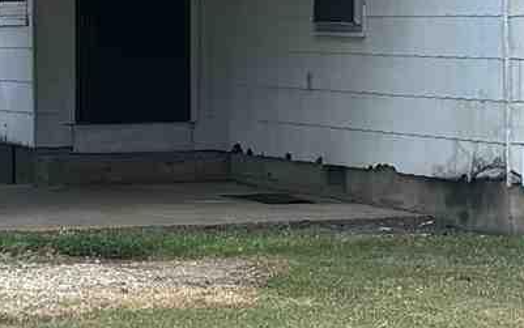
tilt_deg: +0.3
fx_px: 3014
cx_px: 247
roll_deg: -0.1
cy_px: -47
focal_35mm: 211
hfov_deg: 9.9
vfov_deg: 6.2
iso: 50
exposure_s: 1/1164
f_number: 1.6
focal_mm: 5.96
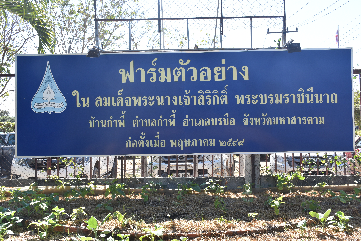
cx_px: 180
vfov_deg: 36.9
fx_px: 361
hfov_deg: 53.1
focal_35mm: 36
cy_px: 120
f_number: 8
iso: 280
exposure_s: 1/250
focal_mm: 24
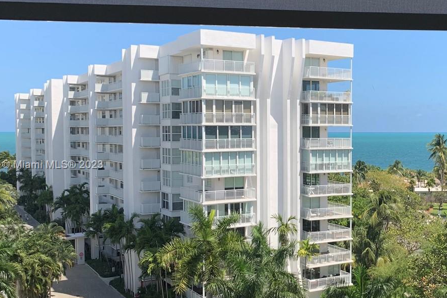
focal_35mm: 49
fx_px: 608
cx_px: 346
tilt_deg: -2.6
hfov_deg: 39.0
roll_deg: +0.2
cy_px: 165
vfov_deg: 27.5
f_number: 1.8
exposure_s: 1/1001
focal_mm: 4.25
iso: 25
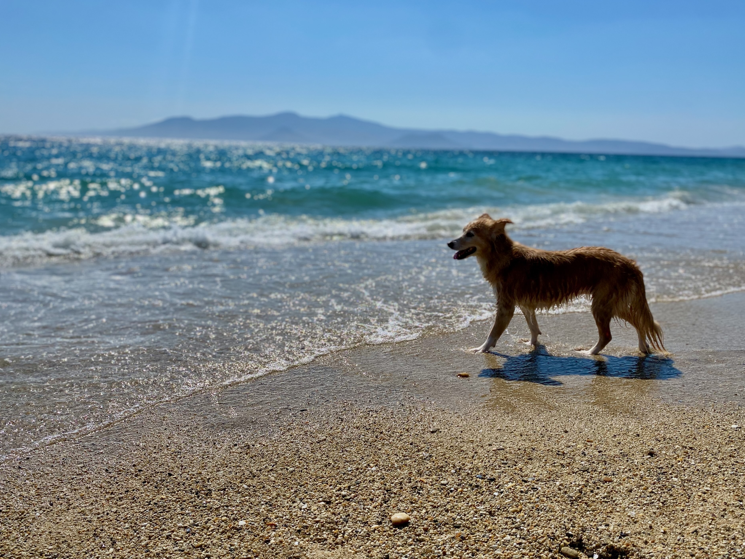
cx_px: 386
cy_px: 293
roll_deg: -1.0
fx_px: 603
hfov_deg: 63.4
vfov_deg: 49.7
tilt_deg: -12.3
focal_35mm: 28
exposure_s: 1/8850
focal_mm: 4.25
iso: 32
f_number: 1.8
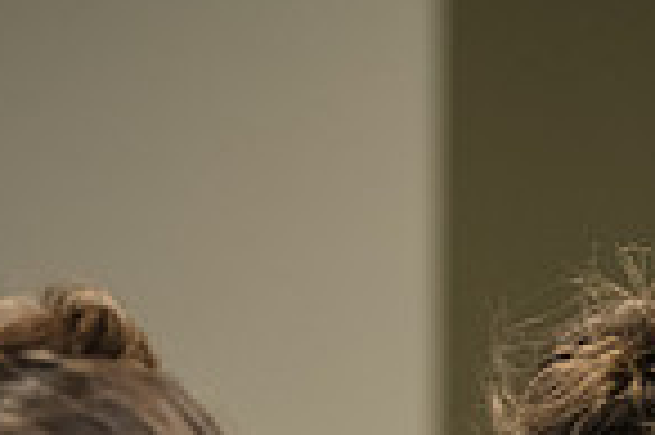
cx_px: 731
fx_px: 12667
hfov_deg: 3.0
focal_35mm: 697
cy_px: 805
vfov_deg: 2.0
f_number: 3.2
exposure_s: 1/200
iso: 1600
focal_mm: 175
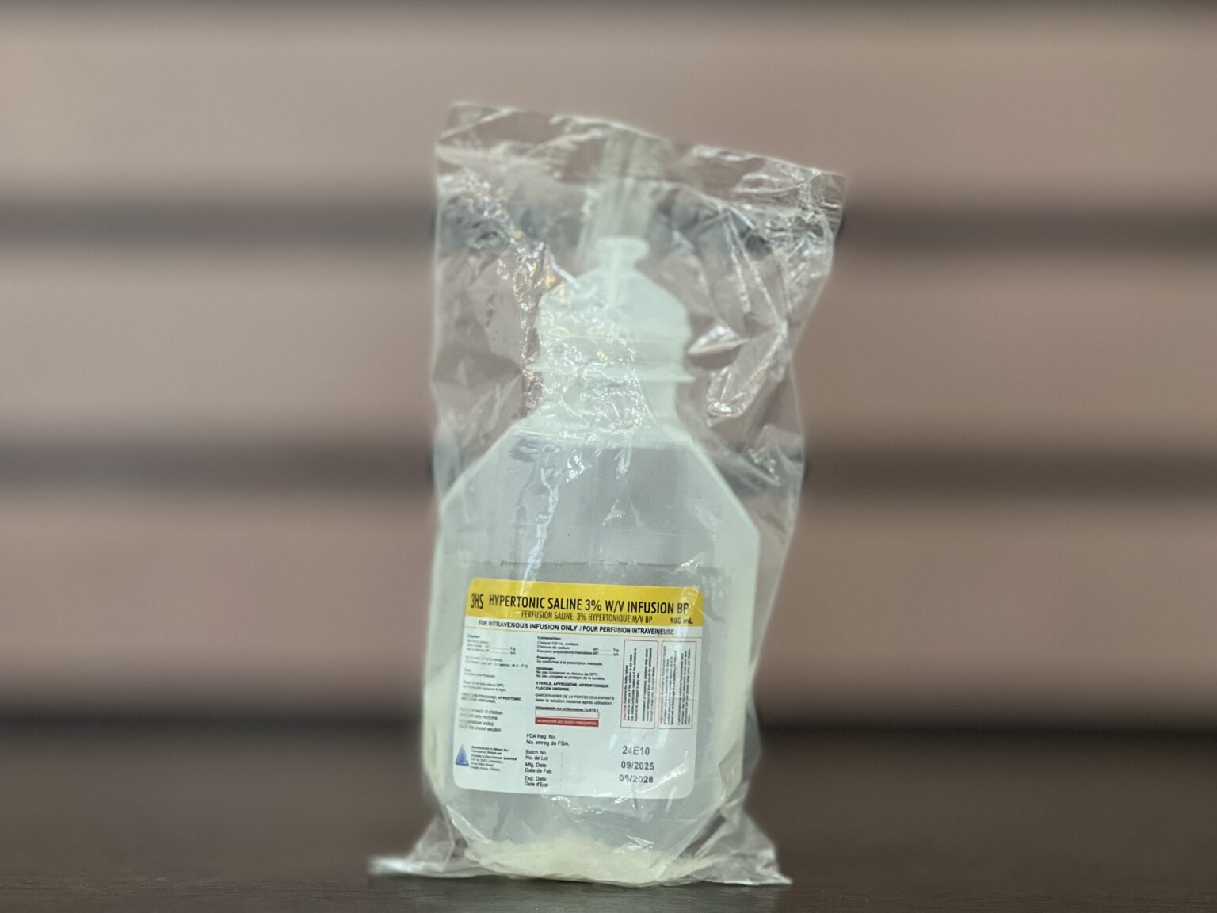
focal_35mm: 77
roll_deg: +0.0
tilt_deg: +1.7
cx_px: 608
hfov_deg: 25.3
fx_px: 2707
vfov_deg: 19.1
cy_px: 456
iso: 250
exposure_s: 1/33
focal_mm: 9
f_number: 2.8
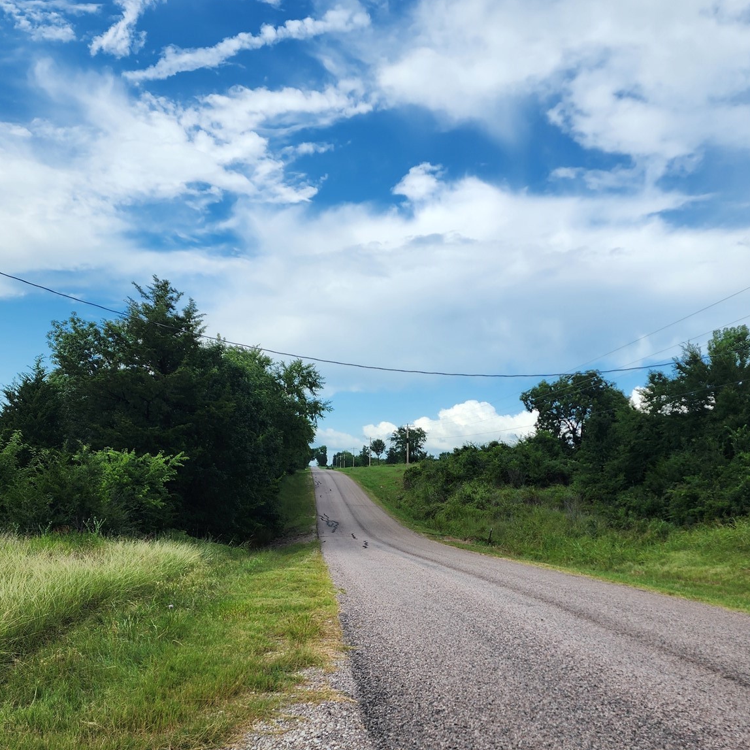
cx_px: 382
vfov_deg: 47.9
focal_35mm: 34
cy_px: 477
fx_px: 833
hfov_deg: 48.4
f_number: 1.8
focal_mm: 6.4
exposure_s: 1/1093
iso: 12
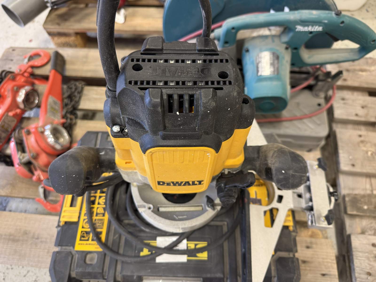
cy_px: 141
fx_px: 261
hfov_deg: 71.6
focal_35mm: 24
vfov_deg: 56.8
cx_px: 188
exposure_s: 1/50
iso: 160
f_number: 1.78
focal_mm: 6.76
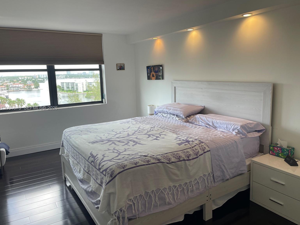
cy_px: 108
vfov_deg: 53.1
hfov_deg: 67.3
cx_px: 153
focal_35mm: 26
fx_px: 225
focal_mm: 5.1
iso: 40
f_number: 1.6
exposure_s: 1/120
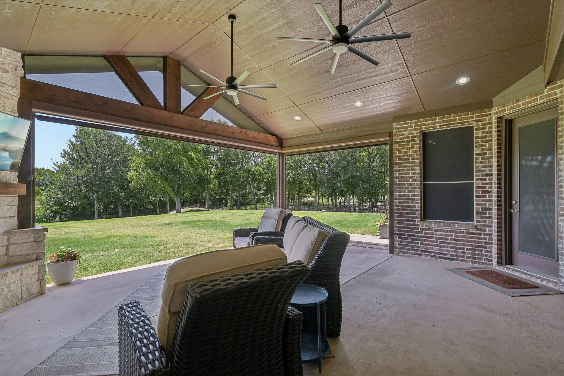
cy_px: 188
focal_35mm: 16
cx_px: 282
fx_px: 258
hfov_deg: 95.0
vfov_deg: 72.0
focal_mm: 16.5
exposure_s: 1/160
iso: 400
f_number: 8
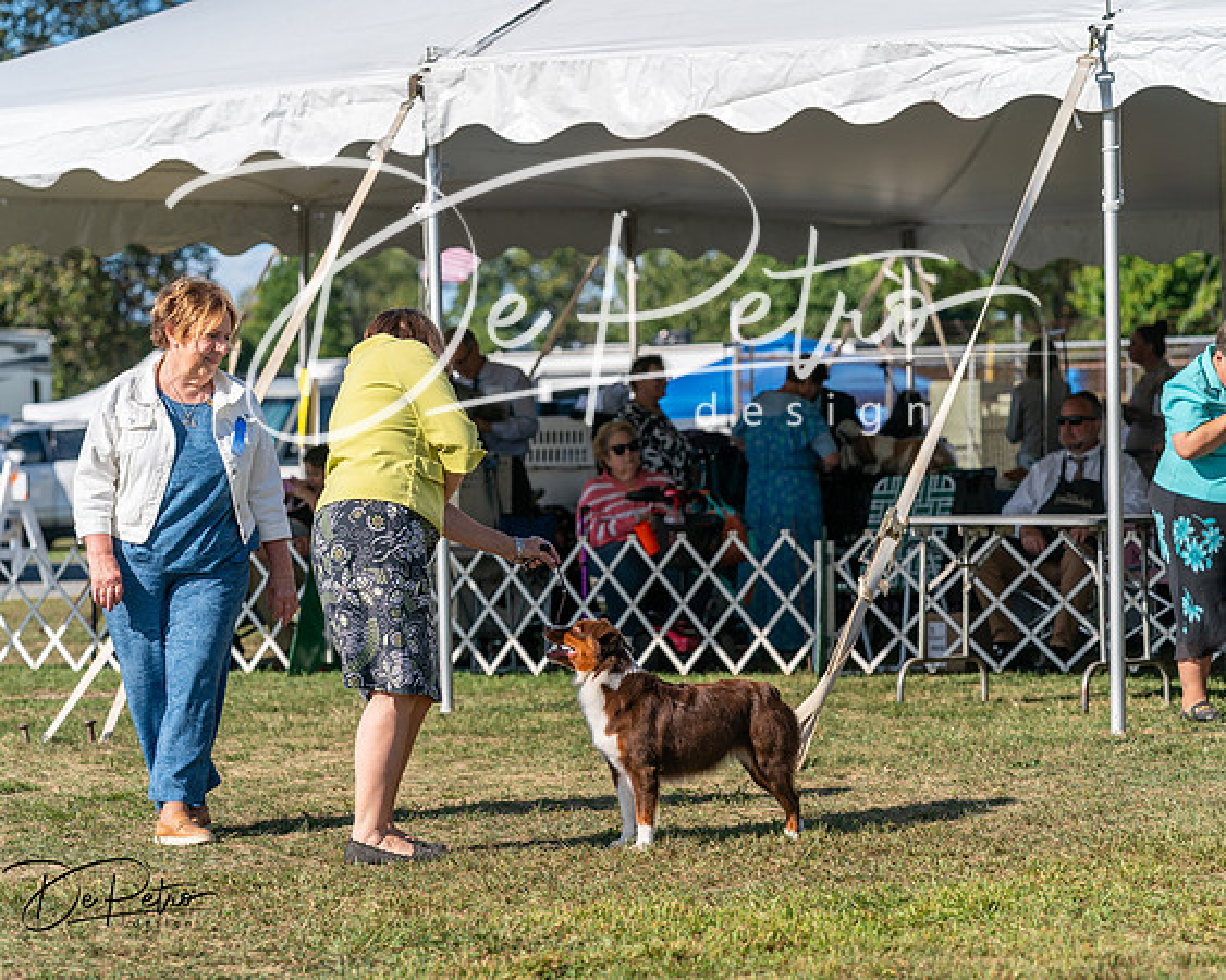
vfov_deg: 12.3
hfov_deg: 15.4
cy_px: 490
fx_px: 4534
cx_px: 613
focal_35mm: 125
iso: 100
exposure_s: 1/1250
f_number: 4.5
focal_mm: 111
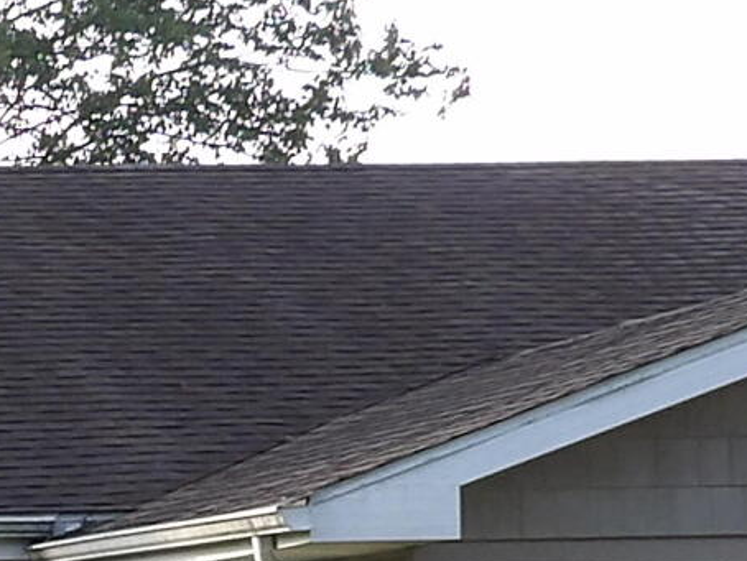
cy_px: 933
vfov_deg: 6.7
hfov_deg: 8.9
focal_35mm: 218
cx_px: -369
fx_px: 4707
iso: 100
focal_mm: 5.9
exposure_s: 1/185
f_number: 3.6
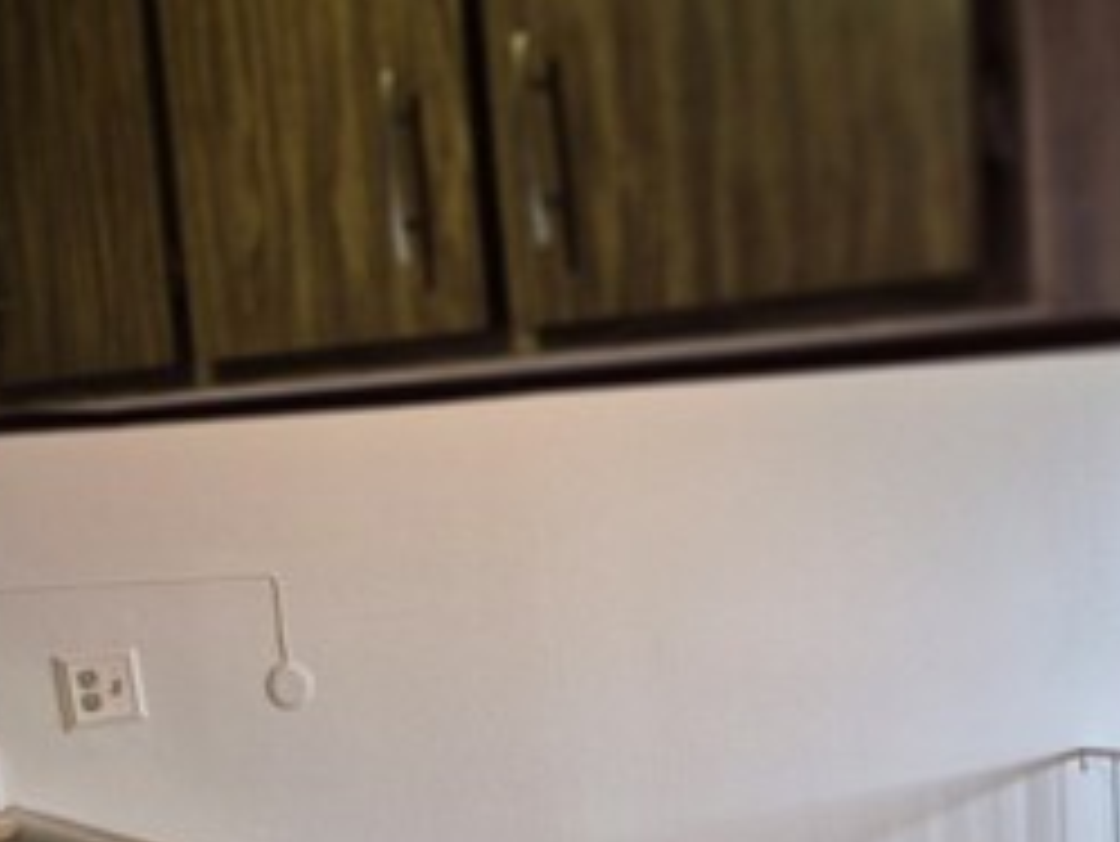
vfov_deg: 23.7
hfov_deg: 30.7
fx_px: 1910
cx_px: 1084
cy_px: 856
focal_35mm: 59
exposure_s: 1/120
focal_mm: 5.4
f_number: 1.8
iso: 320
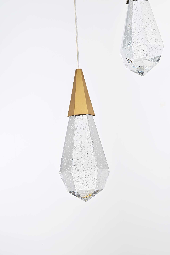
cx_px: 85
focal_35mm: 70
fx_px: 496
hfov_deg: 19.5
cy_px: 128
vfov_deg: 28.8
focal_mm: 70
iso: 100
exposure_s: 1/100
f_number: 22
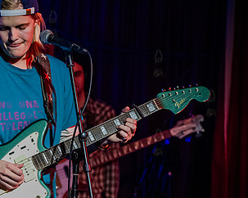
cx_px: 52
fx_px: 844
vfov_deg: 13.4
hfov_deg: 16.6
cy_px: 102
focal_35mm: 115
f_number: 3.2
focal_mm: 64
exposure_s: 1/320
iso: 12800
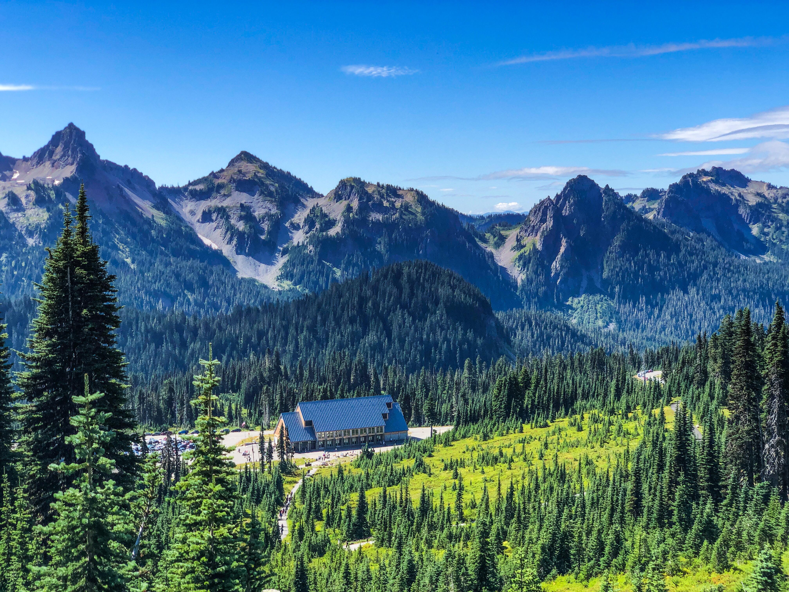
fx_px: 1185
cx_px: 394
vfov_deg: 28.0
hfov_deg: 36.8
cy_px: 296
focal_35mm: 52
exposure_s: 1/716
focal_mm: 6
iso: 16
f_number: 2.4
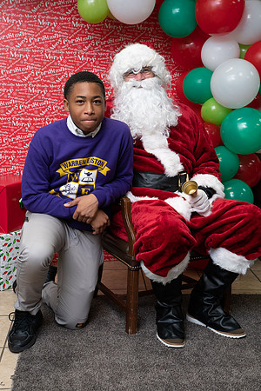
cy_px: 196
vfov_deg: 36.2
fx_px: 598
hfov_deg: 24.6
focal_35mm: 55
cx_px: 130
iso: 640
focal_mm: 55
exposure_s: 1/80
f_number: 5
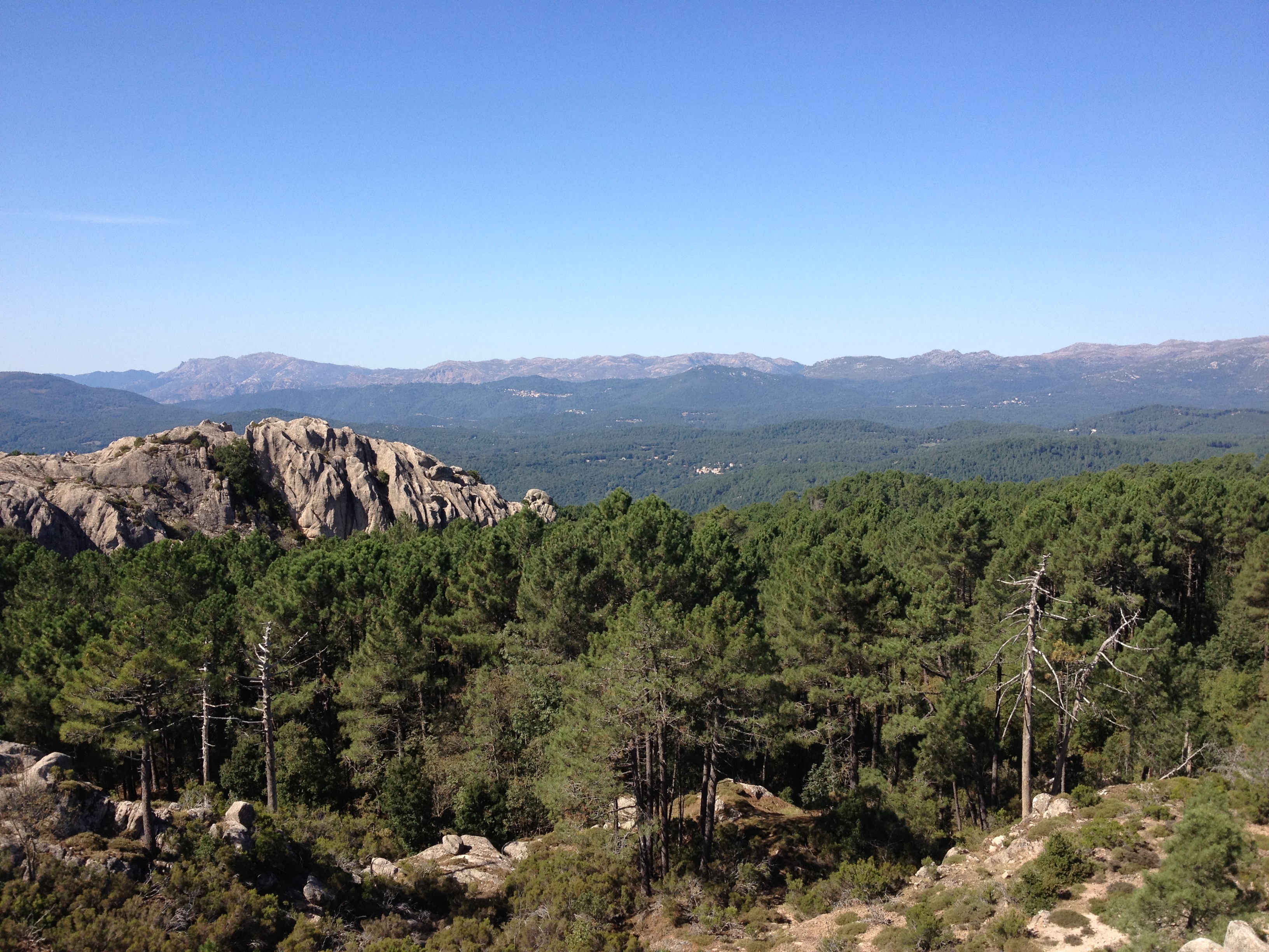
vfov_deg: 40.7
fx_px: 1283
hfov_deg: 52.6
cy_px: 476
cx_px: 634
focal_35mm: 35
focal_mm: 4.28
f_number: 2.4
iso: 64
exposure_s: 1/1200
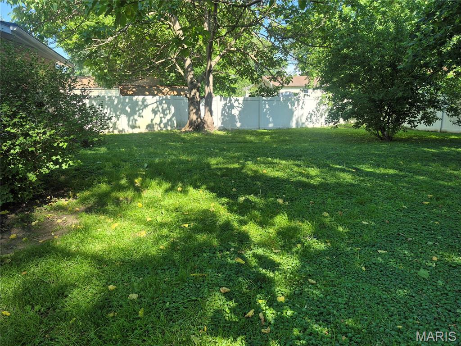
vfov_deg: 58.9
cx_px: 230
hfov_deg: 73.9
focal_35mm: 23
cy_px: 173
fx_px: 306
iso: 25
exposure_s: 1/473
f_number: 1.8
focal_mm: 5.4
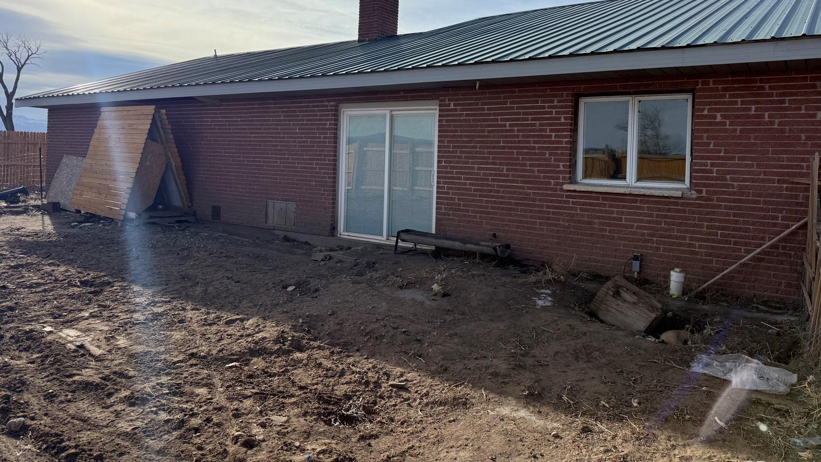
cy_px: 160
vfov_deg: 42.4
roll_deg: -1.1
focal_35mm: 27
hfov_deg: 69.8
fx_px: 588
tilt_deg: -0.3
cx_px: 407
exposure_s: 1/8130
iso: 125
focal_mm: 6.76
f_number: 1.78
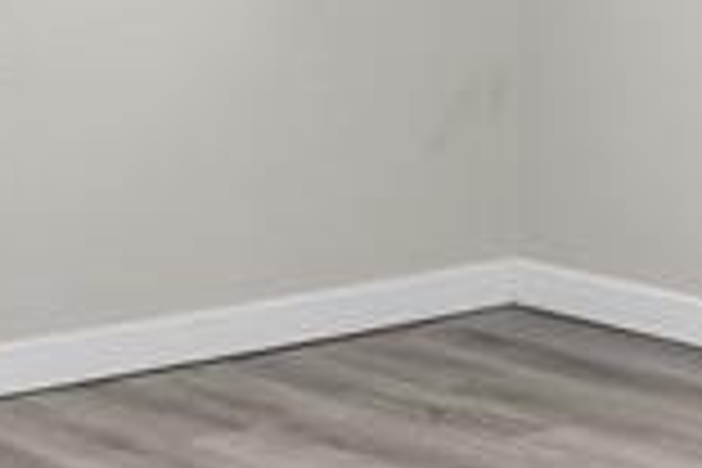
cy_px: -212
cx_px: 950
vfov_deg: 10.5
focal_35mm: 126
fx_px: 2458
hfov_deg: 15.4
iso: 100
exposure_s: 2
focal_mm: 20.5
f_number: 8
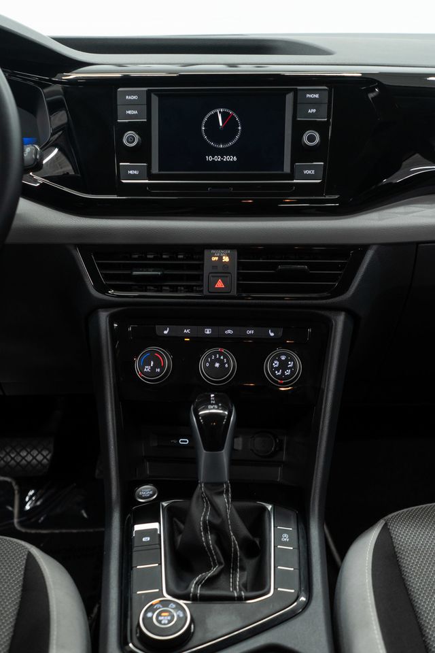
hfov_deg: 31.9
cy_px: 326
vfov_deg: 46.4
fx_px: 761
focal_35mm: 42
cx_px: 218
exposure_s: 1/50
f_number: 3.2
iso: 800
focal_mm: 28
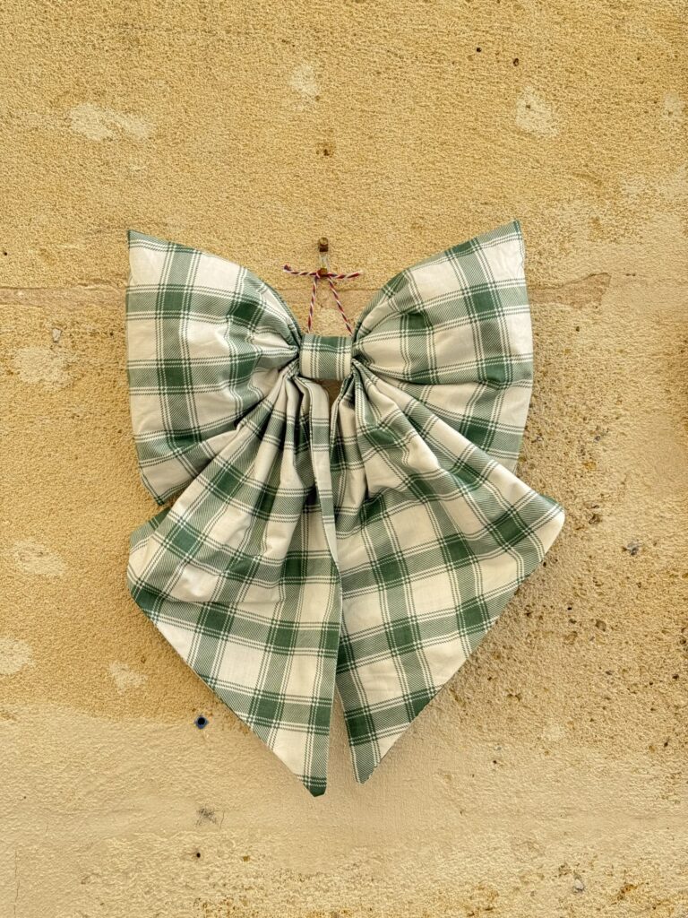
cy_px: 459
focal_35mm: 48
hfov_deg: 30.3
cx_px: 344
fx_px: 1272
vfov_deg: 39.7
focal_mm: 6.76
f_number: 1.78
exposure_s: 1/458
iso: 64
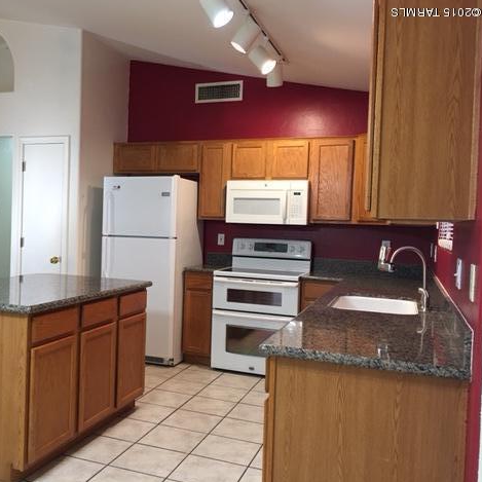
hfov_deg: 46.4
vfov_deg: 47.2
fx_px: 551
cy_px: 238
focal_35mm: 35
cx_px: 158
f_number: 2.2
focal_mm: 4.15
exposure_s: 1/15
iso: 64
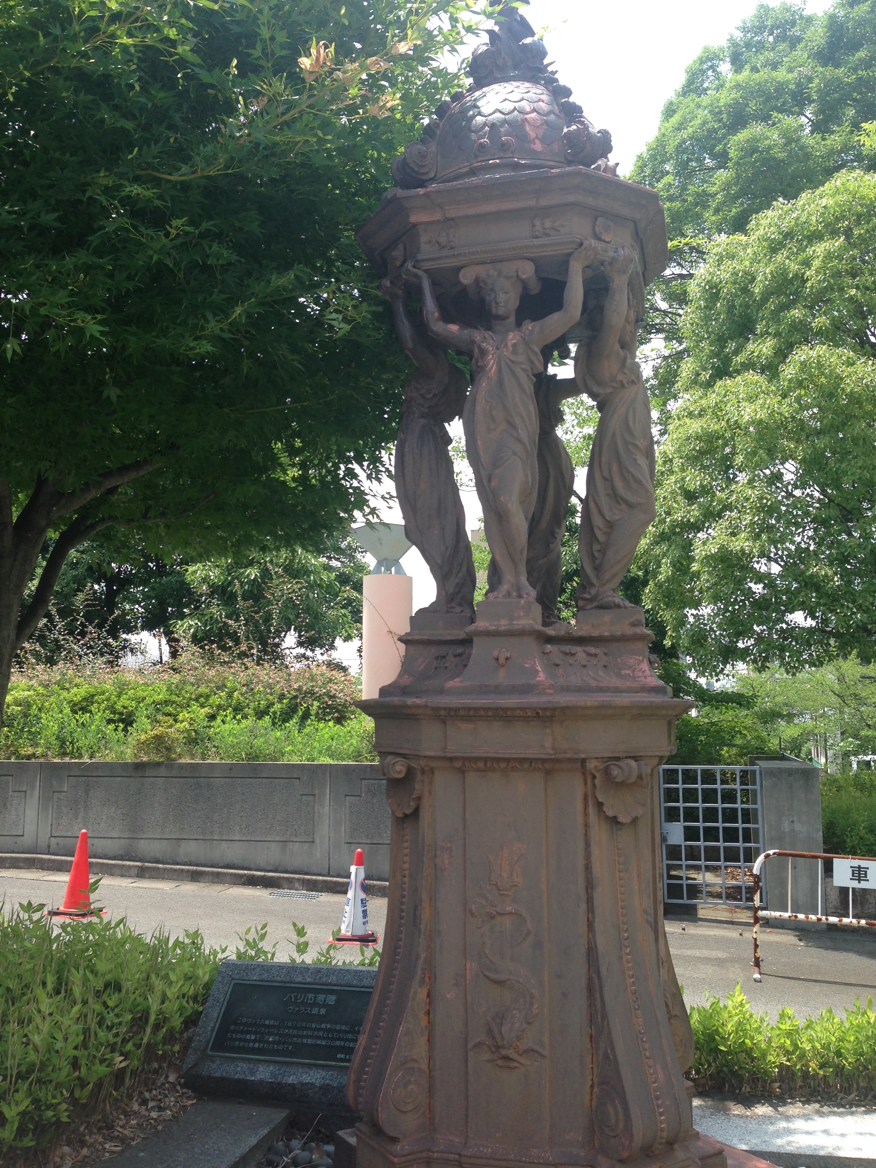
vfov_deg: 55.4
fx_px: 1113
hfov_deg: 42.9
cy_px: 584
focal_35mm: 33
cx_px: 438
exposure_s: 1/417
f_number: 2.4
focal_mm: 4.12
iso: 50
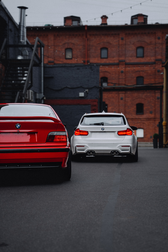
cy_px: 126
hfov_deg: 19.5
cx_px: 84
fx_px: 490
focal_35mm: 70
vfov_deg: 28.8
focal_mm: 70
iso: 200
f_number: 2.8
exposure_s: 1/800
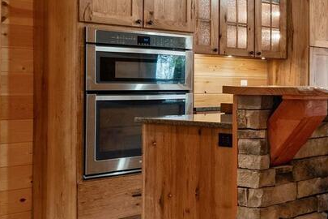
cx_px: 515
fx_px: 510
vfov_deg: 24.1
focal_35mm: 56
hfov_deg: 25.1
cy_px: 74
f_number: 8
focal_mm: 14
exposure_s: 1/1.25
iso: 400
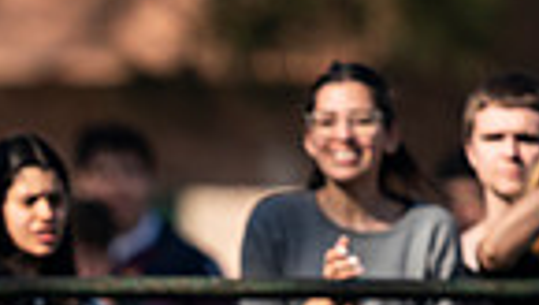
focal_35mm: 2181
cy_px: 689
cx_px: -353
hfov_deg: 1.0
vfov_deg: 0.6
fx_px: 31211
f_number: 2.8
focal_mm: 400
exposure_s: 1/1250
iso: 100
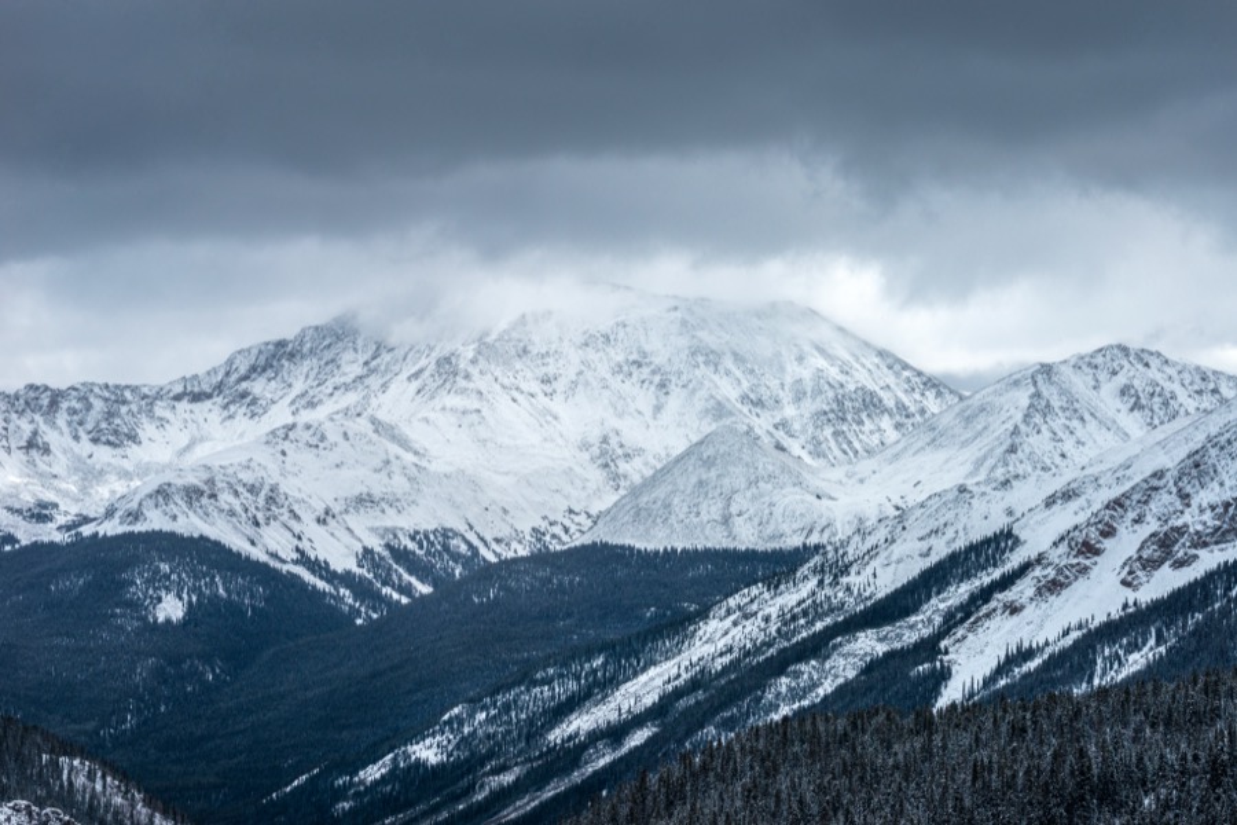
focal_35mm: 112
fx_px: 3848
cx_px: 618
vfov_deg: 12.2
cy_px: 412
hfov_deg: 18.3
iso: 200
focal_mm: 112
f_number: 22
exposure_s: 1/30
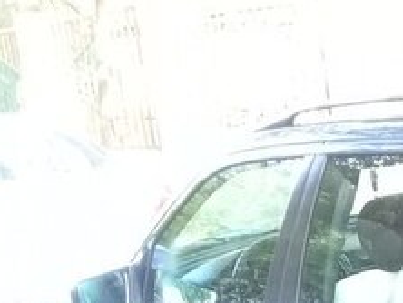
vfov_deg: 15.0
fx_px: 1072
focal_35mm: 92
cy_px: 445
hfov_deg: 19.2
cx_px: 568
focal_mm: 3.3
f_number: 2.2
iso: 200
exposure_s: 1/30
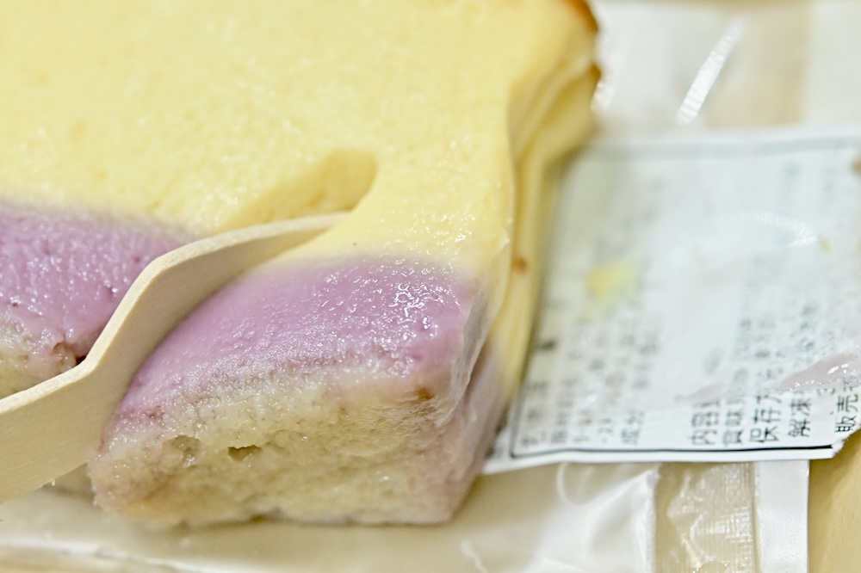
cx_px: 430
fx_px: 2152
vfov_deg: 15.2
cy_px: 286
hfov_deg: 22.6
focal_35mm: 90
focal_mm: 60
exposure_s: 1/125
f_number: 5
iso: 4000
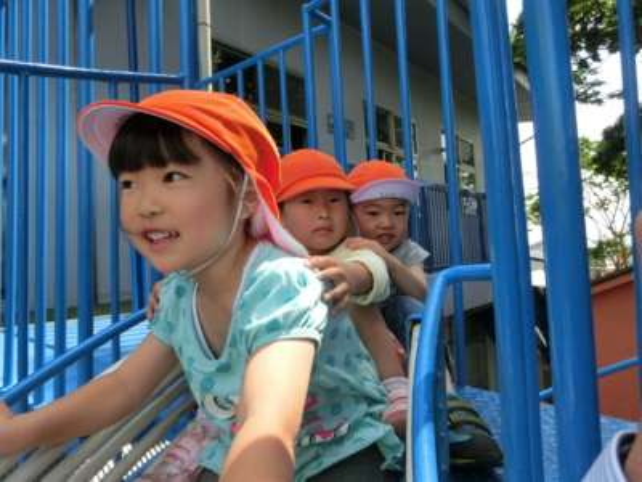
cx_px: 321
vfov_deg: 56.8
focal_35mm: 24
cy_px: 241
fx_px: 445
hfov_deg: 71.6
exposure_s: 1/640
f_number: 3
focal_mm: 4.24
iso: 80
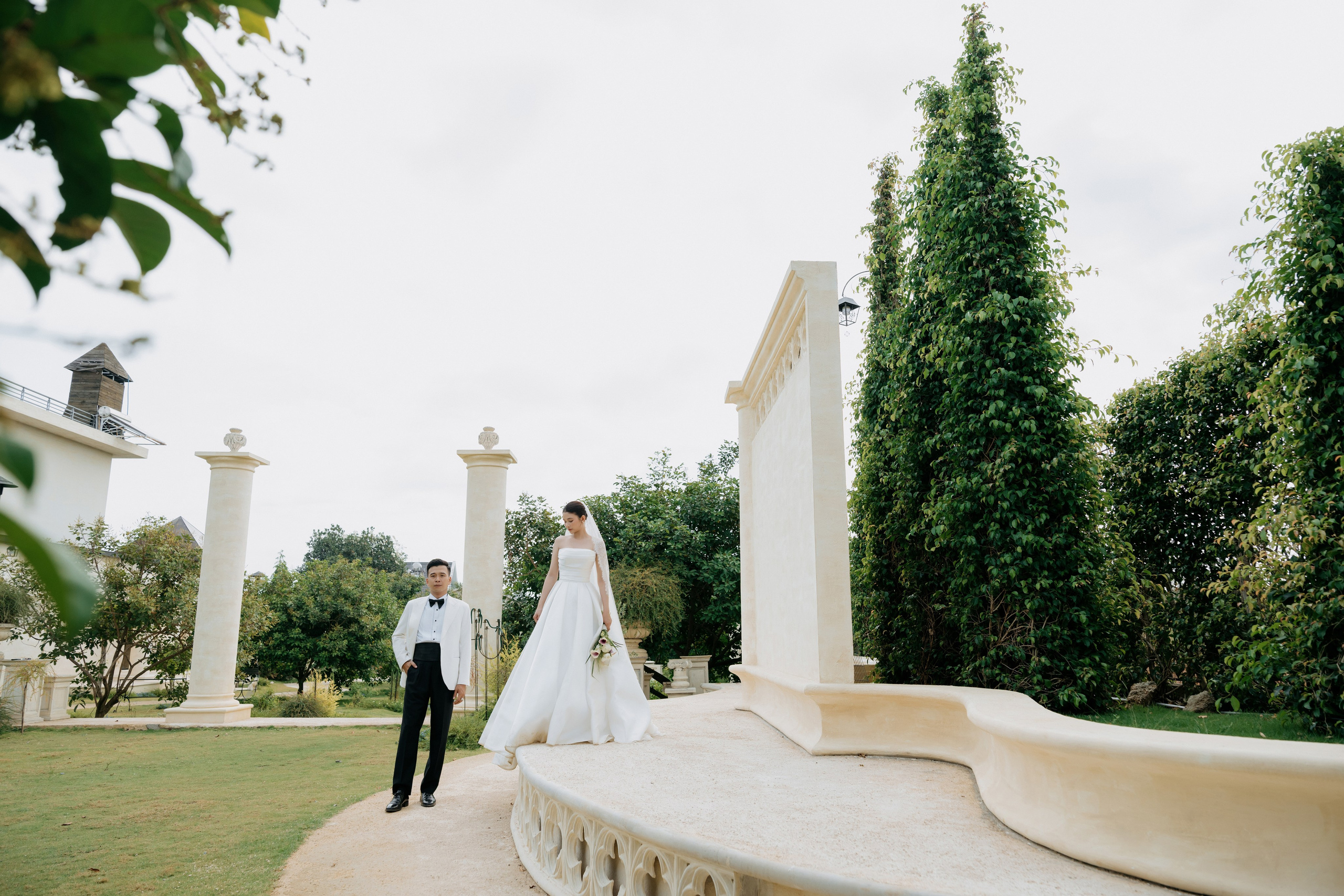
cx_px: 672
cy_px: 448
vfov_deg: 53.1
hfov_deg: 73.7
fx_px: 896
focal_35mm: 24
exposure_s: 1/640
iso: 200
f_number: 4.5
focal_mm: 24
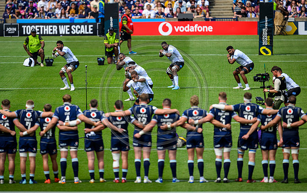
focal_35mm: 483
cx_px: 128
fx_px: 4049
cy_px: 74
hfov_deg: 4.3
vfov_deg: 2.7
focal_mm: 400
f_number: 2.8
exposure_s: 1/5000
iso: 500
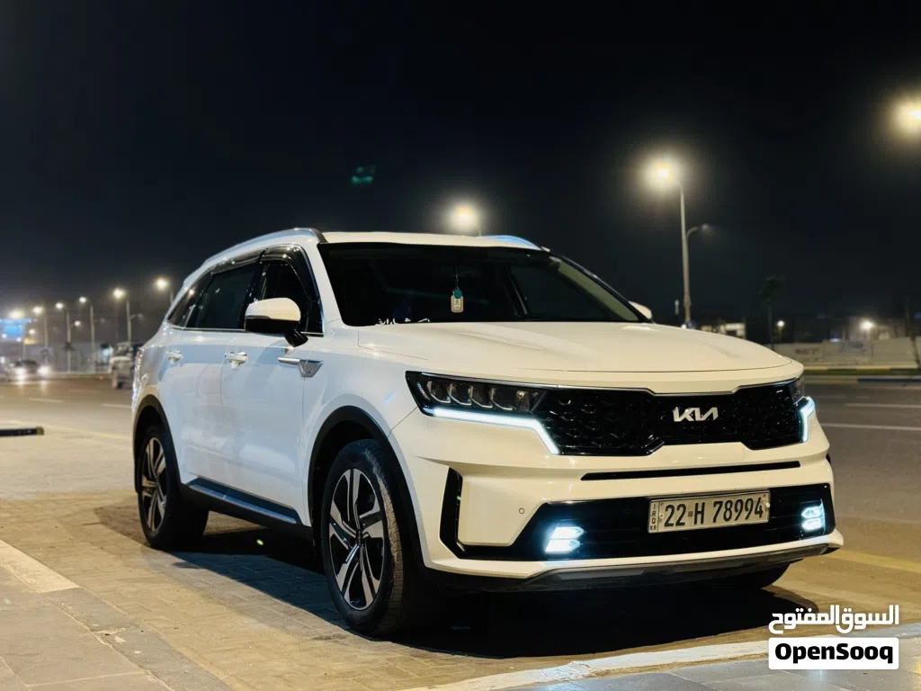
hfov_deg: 39.7
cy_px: 346
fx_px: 1277
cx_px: 460
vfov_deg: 30.3
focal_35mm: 48
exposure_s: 1/50
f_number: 1.78
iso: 160
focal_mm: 6.76
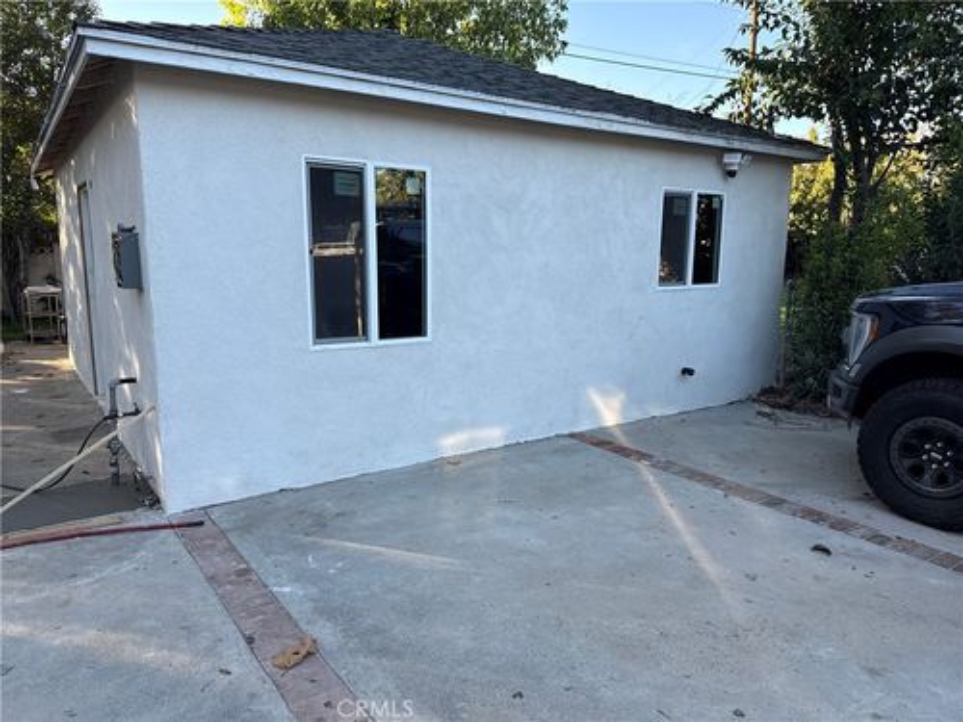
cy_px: 361
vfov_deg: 56.8
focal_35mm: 24
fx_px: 668
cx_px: 482
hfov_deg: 71.6
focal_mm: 6.76
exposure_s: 1/665
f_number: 1.78
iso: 100
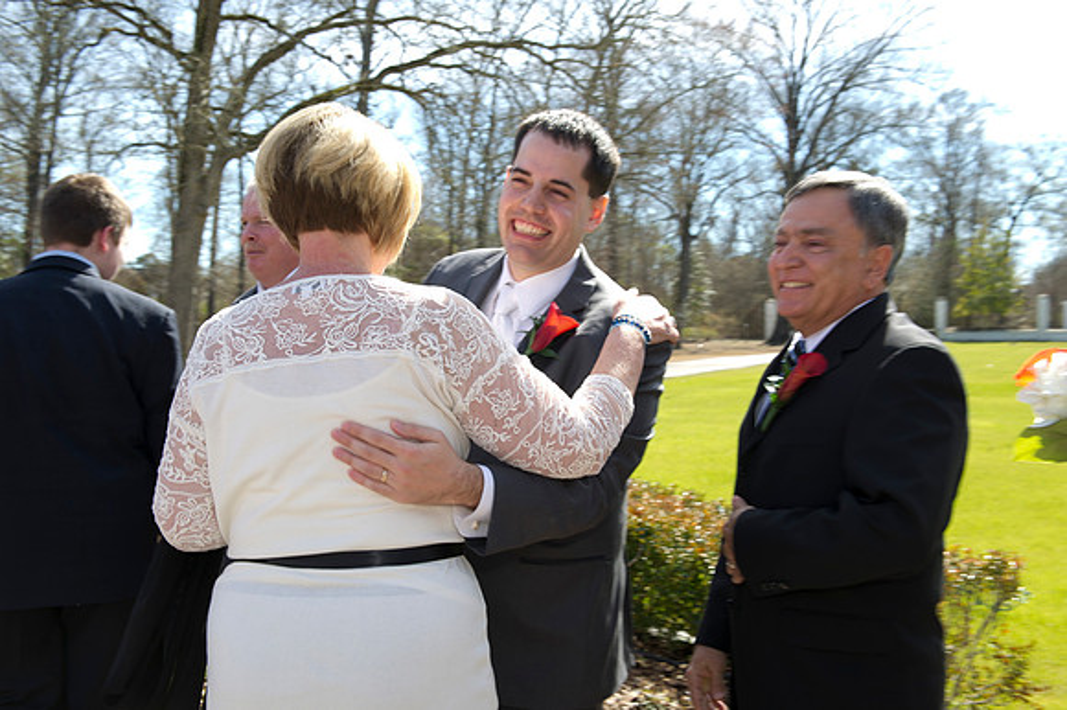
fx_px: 1126
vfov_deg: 35.0
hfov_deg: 50.7
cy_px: 355
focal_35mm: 38
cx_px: 534
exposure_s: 1/80
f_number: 10
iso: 100
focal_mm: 38
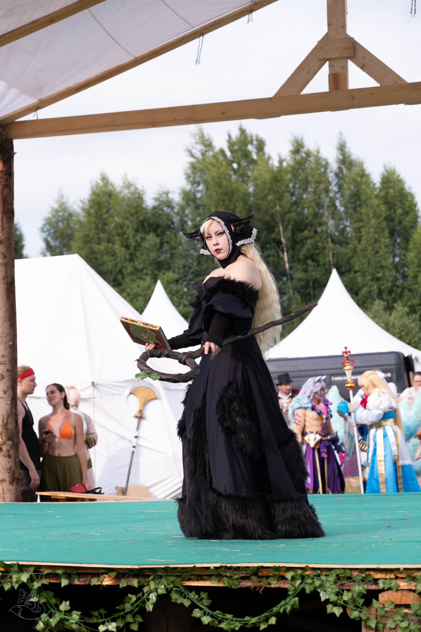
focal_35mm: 83
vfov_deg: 24.5
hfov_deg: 16.5
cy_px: 316
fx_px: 1456
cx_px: 210
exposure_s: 1/1000
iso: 200
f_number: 3.6
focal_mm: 55
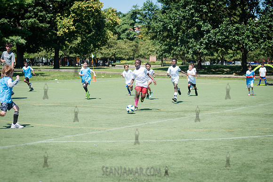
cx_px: 136
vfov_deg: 17.1
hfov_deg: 25.4
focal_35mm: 80
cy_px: 91
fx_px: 607
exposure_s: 1/1250
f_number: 4
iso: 200
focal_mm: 80
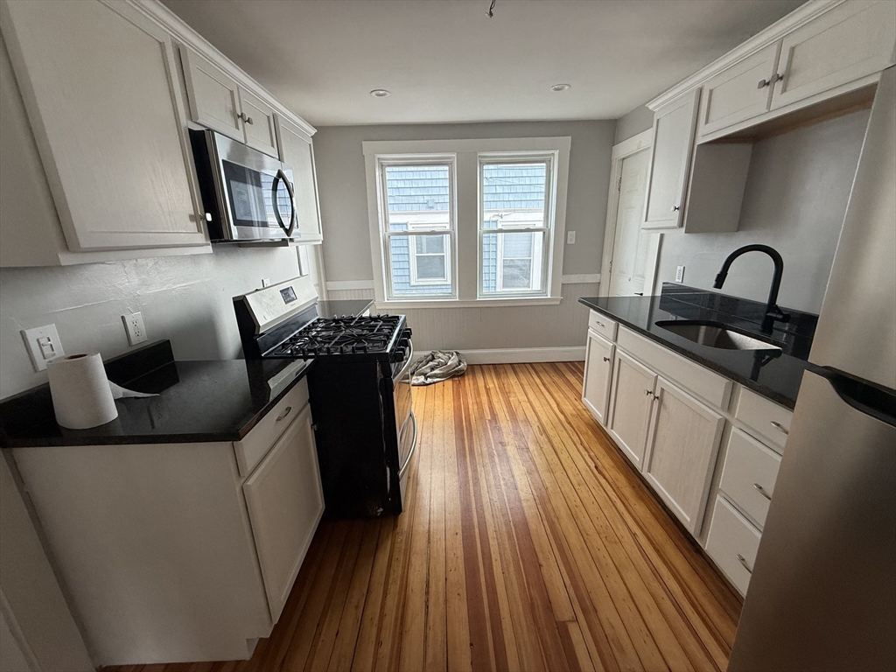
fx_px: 362
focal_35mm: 14
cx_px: 448
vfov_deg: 85.7
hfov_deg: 102.1
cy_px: 336
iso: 160
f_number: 2.2
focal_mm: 2.22
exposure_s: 1/99
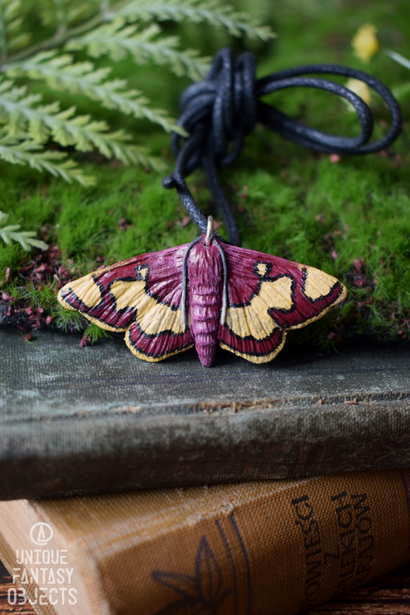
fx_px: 922
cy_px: 308
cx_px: 205
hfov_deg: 25.1
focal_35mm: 54
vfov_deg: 36.9
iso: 560
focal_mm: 36
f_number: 4.8
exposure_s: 1/60
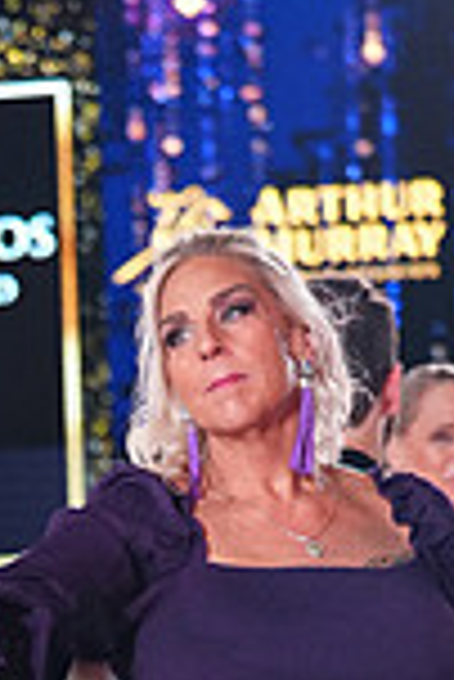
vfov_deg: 7.5
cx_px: -151
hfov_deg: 5.1
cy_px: 1049
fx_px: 5058
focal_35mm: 268
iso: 2000
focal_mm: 70
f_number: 2.8
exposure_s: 1/640
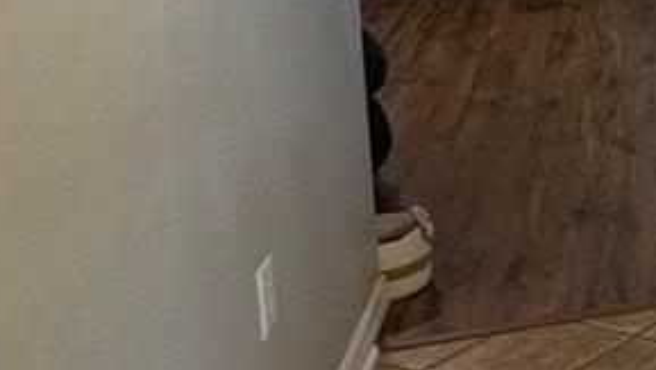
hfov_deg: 20.8
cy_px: -95
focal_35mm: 72
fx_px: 1253
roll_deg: -0.7
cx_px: 1168
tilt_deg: -6.5
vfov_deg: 16.0
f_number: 2.2
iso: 320
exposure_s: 1/60
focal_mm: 2.22
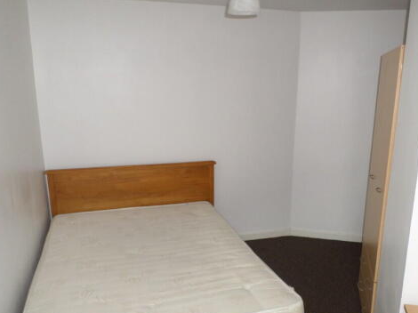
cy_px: 186
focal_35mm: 31
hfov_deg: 58.2
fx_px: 374
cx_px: 234
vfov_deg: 45.2
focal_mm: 4.5
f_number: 2.5
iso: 100
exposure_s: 1/30
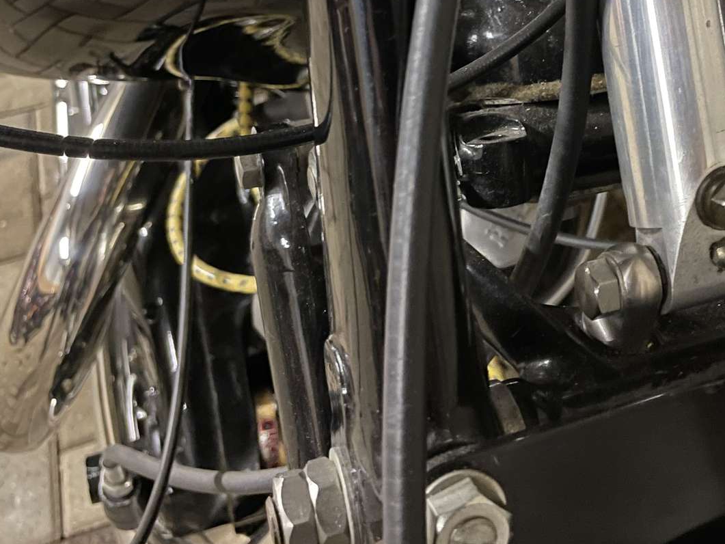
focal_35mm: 49
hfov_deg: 37.7
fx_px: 1026
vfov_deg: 29.0
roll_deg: -0.2
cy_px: 111
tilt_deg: -39.0
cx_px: 569
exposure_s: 1/10
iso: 500
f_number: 1.6
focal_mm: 4.2
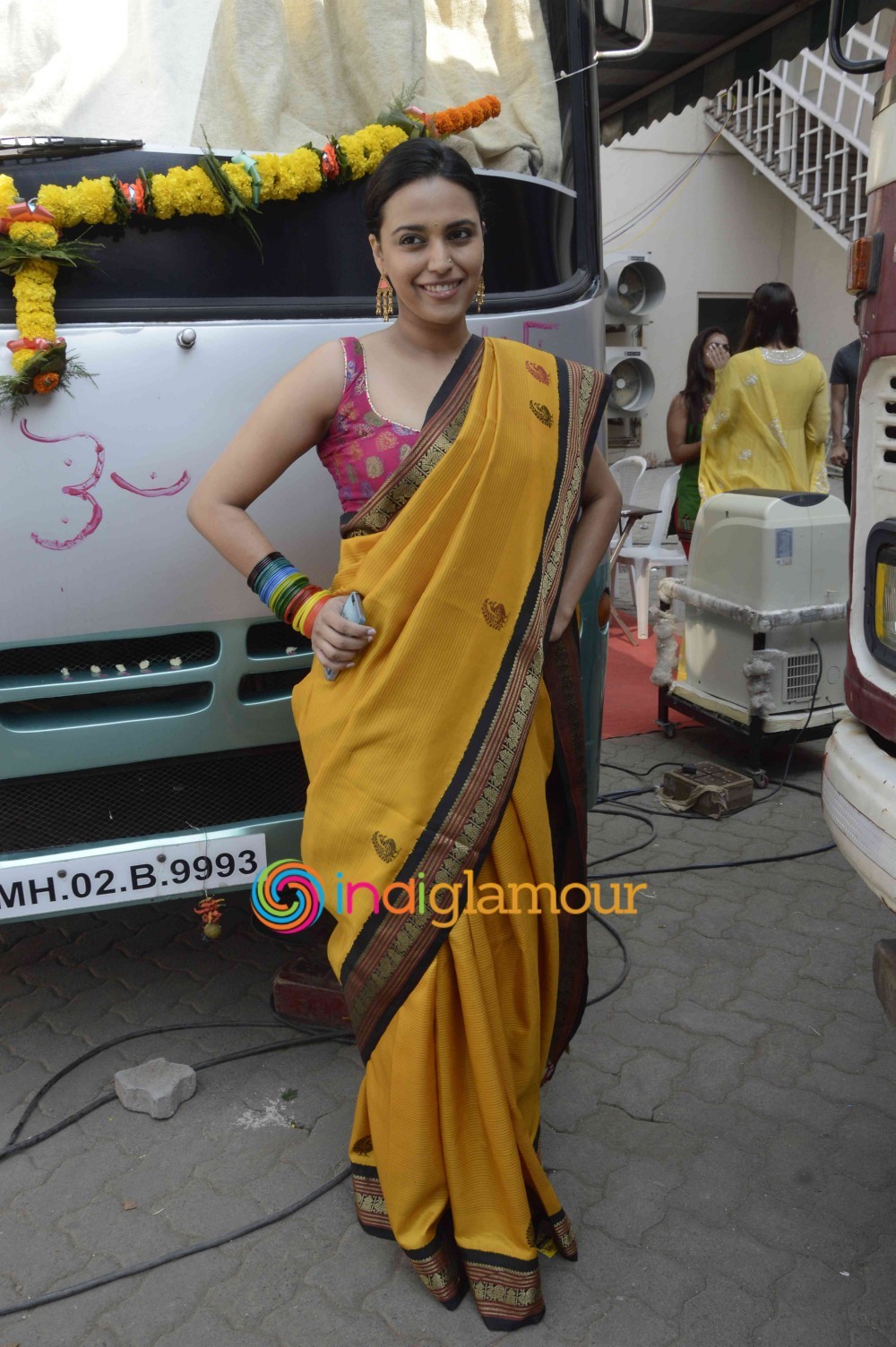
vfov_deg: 59.5
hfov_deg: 41.6
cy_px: 674
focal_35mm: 32
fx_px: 1178
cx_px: 448
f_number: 11
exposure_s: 1/160
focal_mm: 21
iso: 400
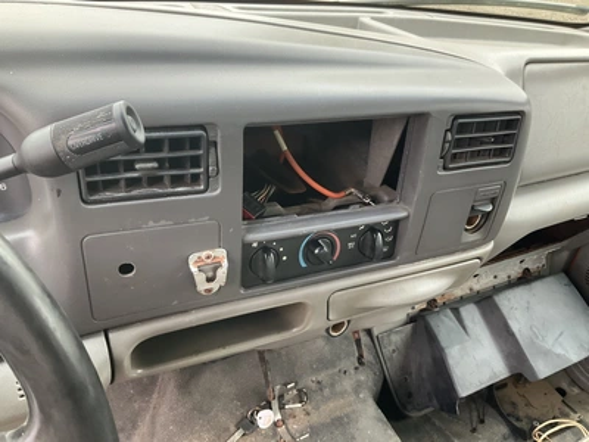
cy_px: 221
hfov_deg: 61.7
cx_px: 294
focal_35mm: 29
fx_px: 493
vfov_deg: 48.2
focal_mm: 3
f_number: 1.8
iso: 64
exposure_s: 1/88
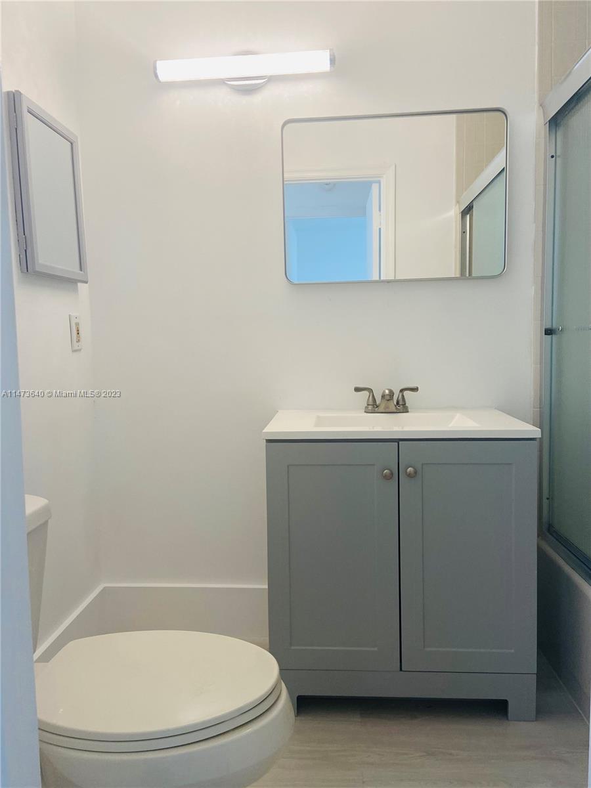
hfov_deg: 53.1
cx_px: 296
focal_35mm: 26
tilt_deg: -3.6
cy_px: 394
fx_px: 592
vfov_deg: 67.3
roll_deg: +1.0
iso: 64
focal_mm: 4.25
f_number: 1.8
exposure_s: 1/120
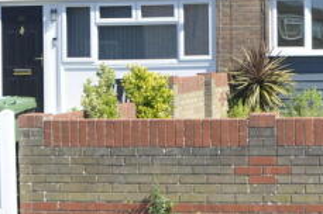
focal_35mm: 103
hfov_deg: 19.5
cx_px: 295
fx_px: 923
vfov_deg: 13.1
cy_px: 6
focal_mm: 24
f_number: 8
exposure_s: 1/250
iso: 180
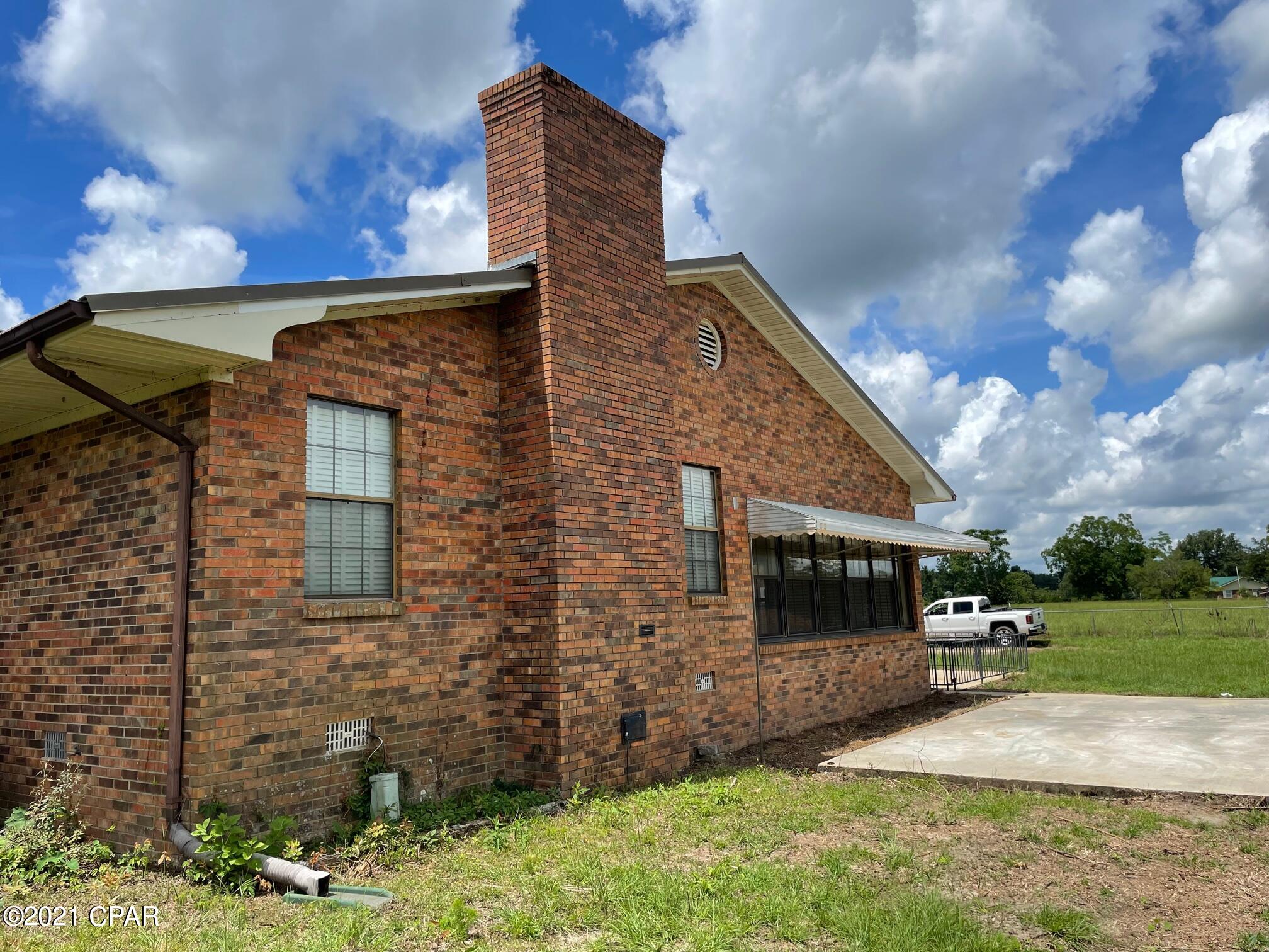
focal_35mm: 26
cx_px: 634
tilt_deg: +8.4
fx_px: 953
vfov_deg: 53.1
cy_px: 476
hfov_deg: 67.3
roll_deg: +1.9
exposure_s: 1/4000
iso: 32
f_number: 1.6
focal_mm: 4.2
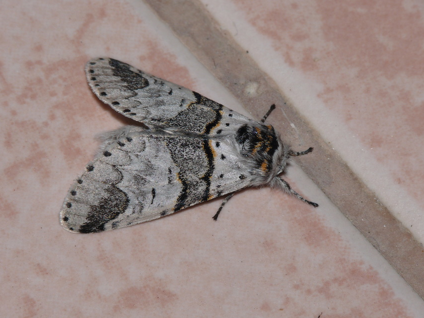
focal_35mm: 267
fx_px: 3269
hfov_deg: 7.4
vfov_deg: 5.6
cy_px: 159
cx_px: 212
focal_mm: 56.3
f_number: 11
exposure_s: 1/640
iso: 100
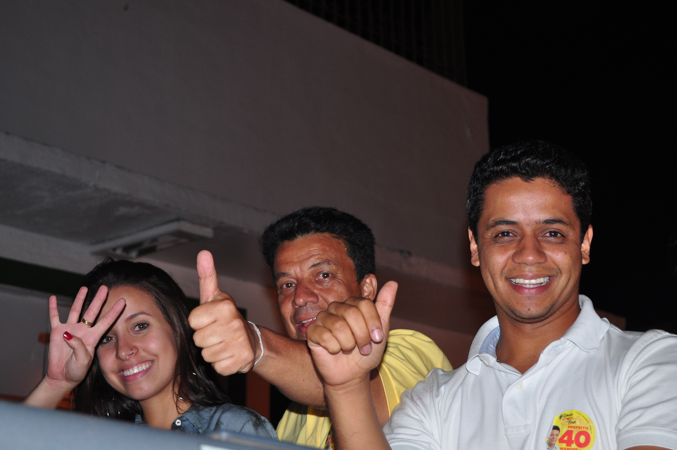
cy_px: 225
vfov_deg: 20.6
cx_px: 338
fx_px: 1240
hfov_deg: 30.5
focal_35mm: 66
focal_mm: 44
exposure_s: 1/60
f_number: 5.3
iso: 500
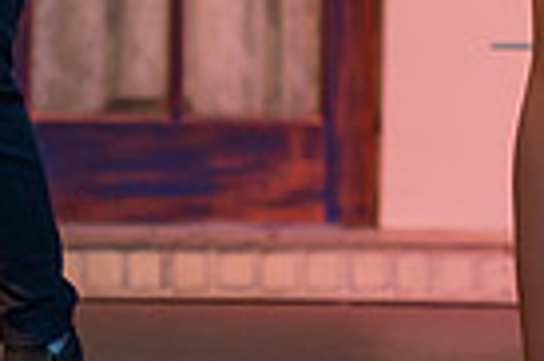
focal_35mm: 553
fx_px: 8346
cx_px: -163
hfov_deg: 3.7
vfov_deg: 2.5
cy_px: -365
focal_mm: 122
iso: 360
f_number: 2.8
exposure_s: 1/250
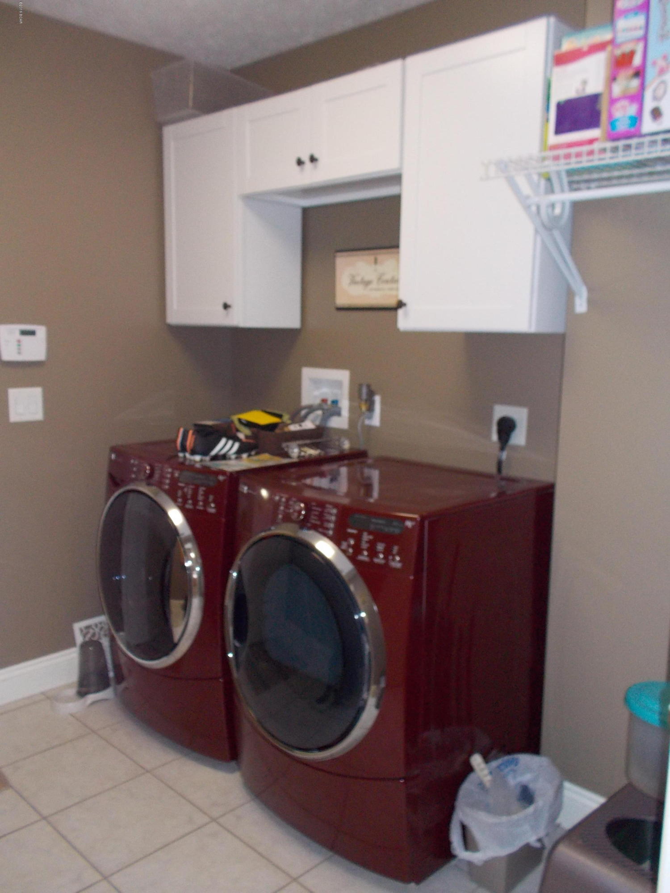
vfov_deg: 61.7
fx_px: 748
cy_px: 446
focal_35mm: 29
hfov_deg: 48.2
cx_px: 335
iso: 200
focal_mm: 4.1
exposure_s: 1/25
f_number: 3.3
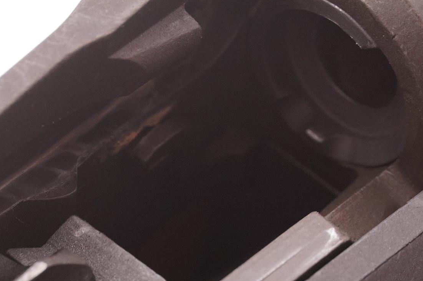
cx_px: 49
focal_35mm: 357
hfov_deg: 5.8
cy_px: 319
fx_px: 4195
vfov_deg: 3.8
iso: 800
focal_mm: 87
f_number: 5.6
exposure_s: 1/125
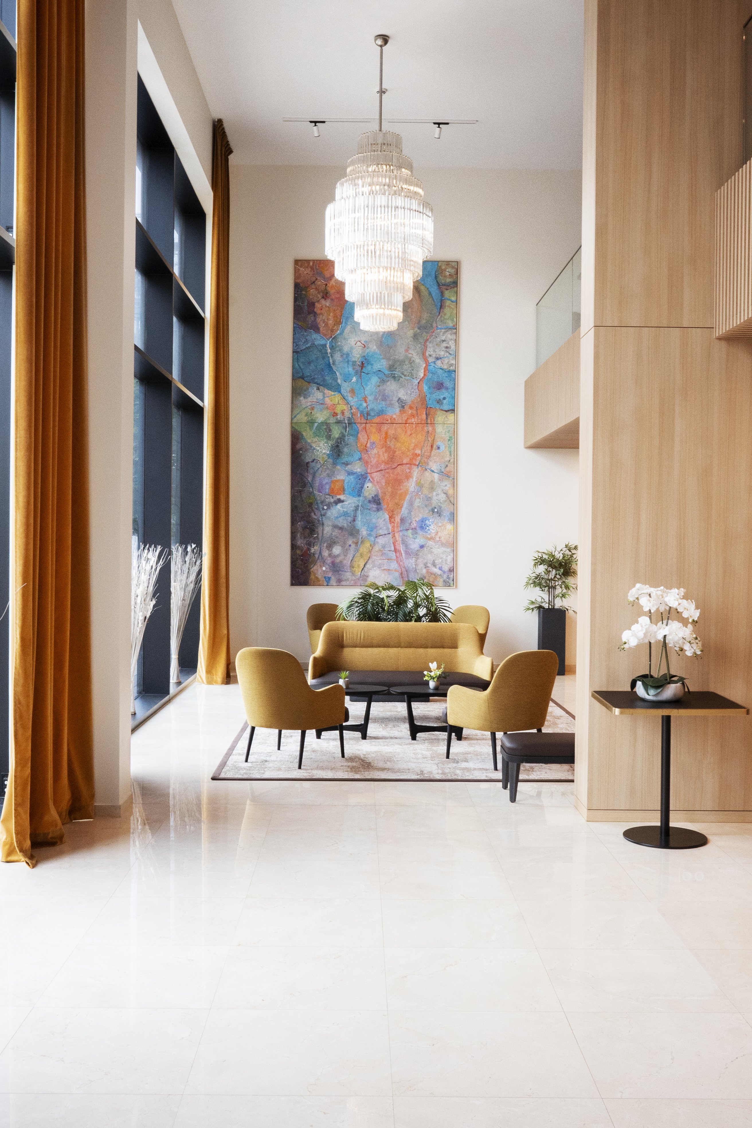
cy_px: 564
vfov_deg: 53.1
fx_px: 1128
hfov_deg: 36.9
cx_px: 376
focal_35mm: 36
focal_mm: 24
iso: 800
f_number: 13
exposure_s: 1/50
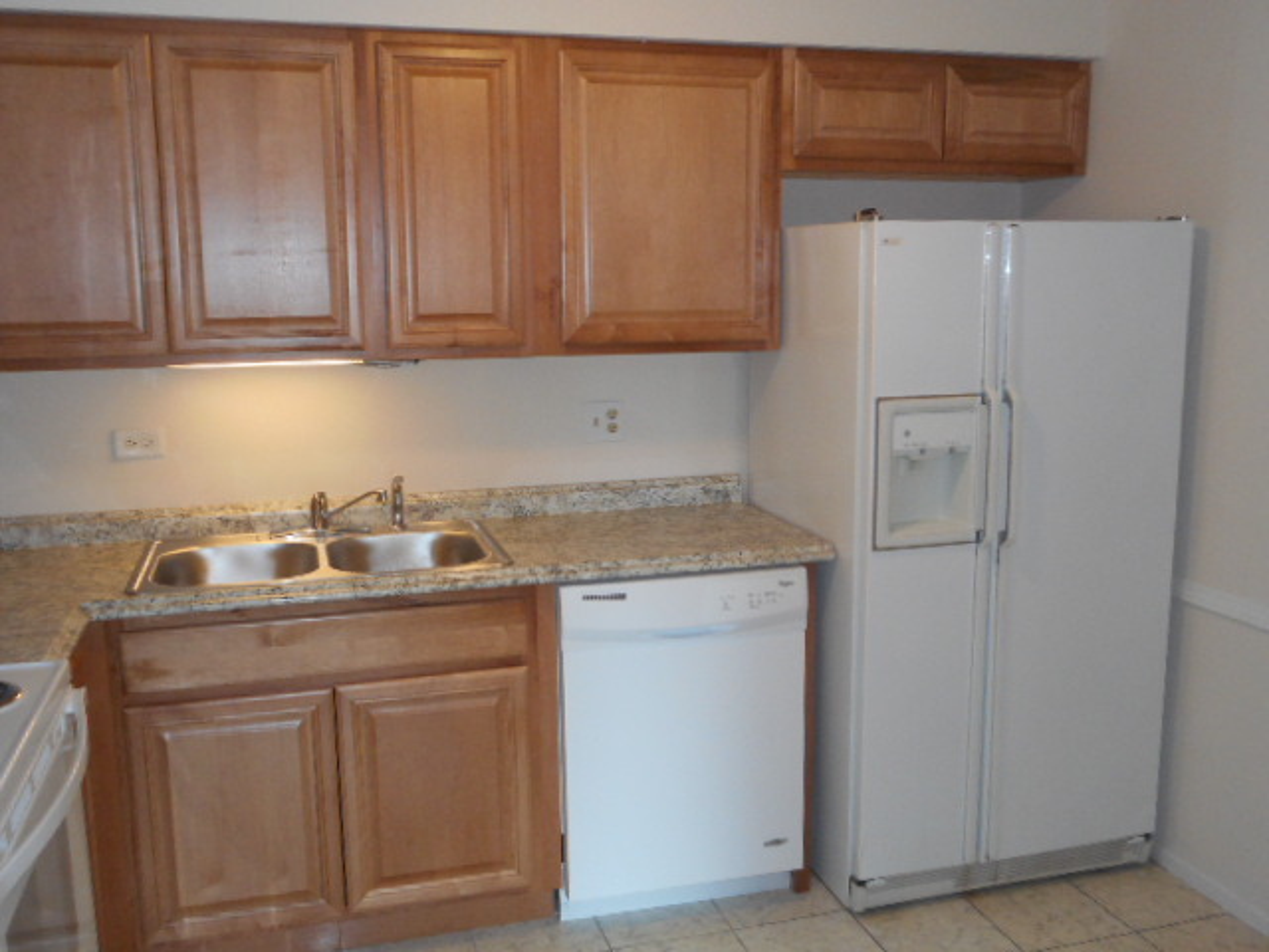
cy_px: 476
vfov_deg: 41.8
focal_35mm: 34
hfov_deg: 54.0
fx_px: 1246
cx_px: 634
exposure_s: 1/30
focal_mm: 6
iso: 280
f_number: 4.2
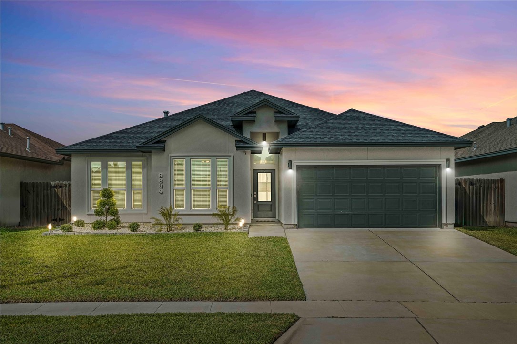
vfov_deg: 37.8
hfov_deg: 54.4
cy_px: 172
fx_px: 503
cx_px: 258
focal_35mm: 35
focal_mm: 35
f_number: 7.1
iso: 500
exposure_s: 1/320
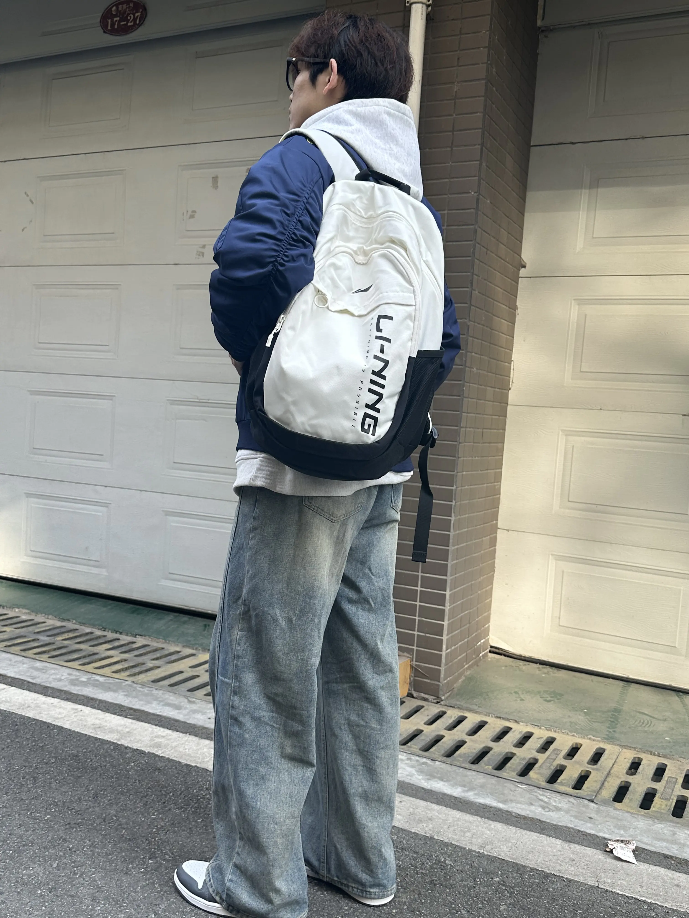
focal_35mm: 33
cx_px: 344
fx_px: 876
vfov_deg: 55.4
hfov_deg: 42.9
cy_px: 459
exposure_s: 1/357
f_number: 1.78
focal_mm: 6.86
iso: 80
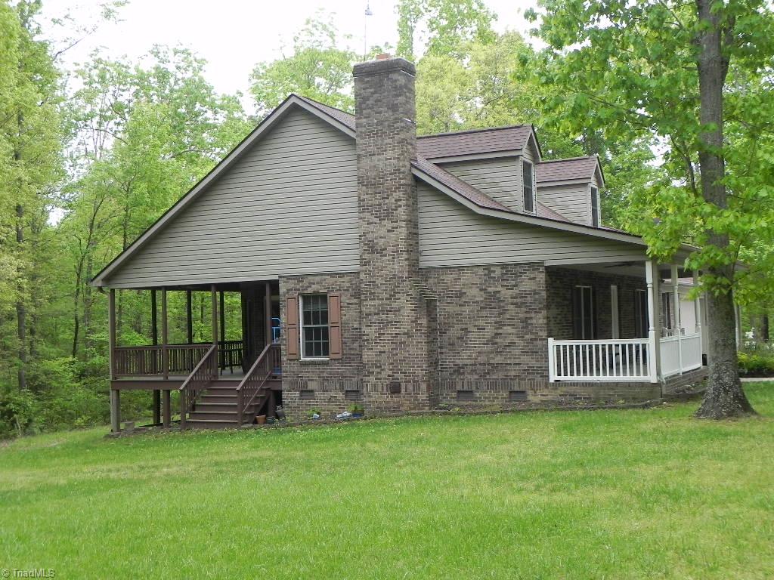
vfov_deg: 31.5
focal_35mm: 46
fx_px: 1029
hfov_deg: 41.2
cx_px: 387
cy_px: 290
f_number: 4
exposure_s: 1/115
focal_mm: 8.2
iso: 160
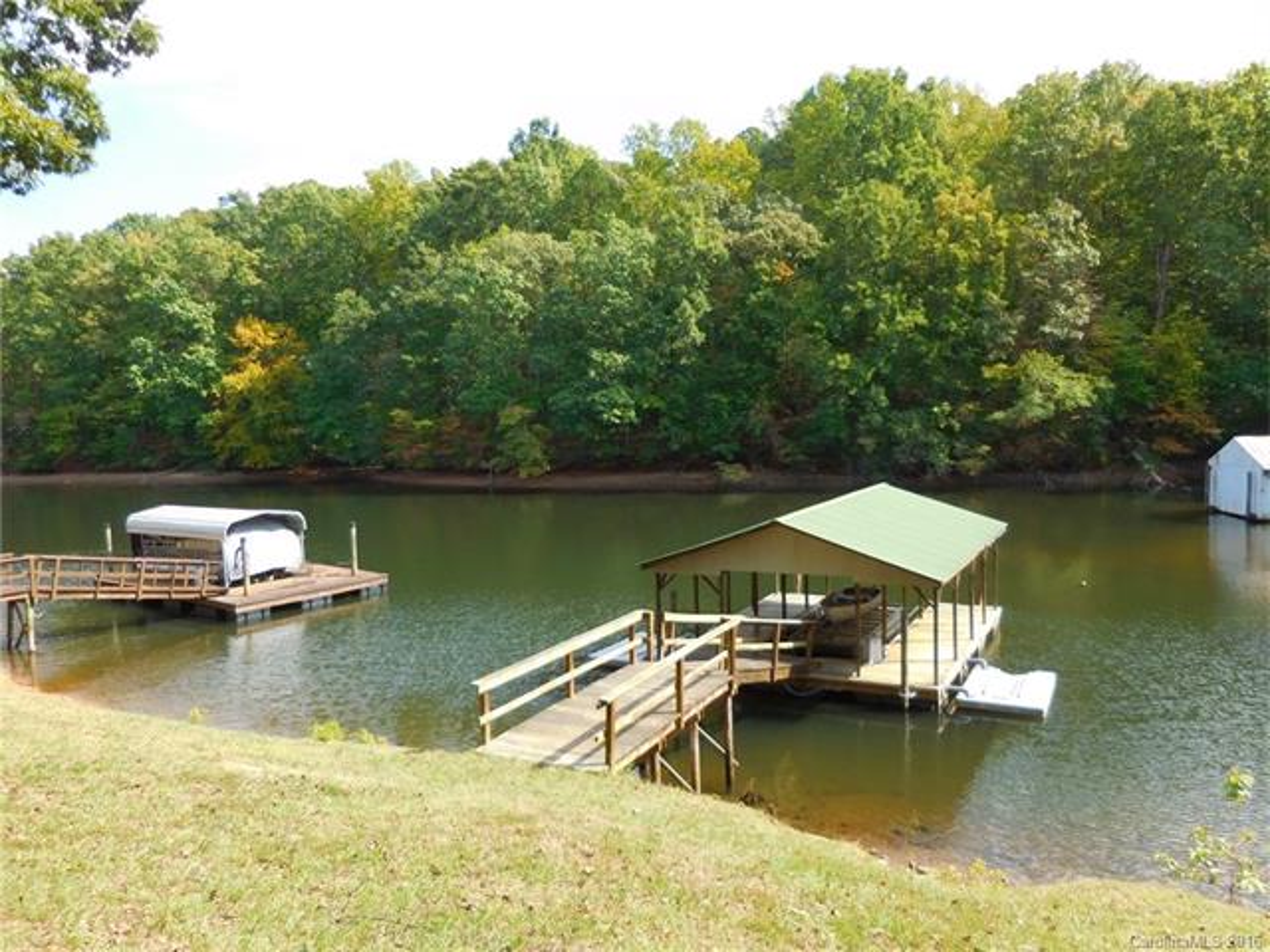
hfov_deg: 69.4
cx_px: 635
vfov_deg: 54.9
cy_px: 476
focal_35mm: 25
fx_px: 917
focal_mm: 4.5
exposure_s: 1/400
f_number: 3.3
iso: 125
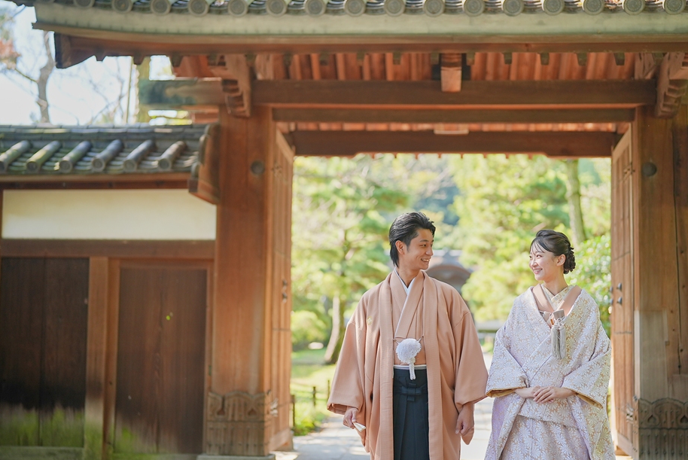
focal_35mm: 56
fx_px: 1071
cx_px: 384
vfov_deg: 24.2
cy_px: 230
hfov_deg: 35.6
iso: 80
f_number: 1.6
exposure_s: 1/640
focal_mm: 50
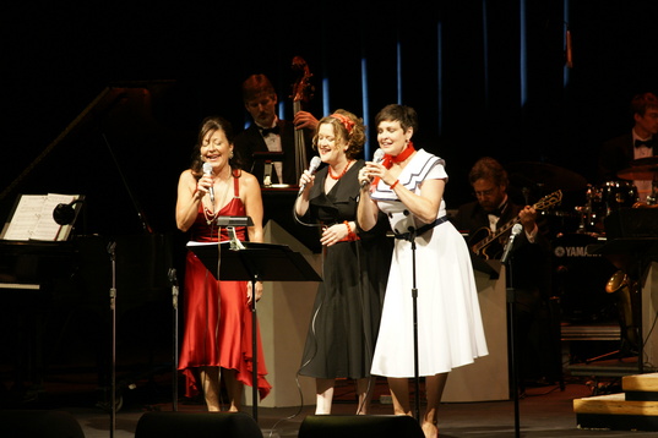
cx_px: 329
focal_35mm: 300
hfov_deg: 6.9
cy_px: 219
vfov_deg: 4.6
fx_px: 5483
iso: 800
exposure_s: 1/60
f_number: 4
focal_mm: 200
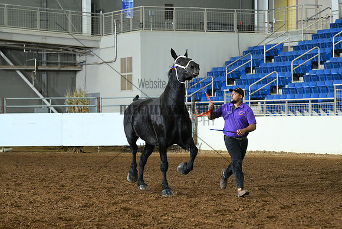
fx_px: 1264
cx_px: 171
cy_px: 114
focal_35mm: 133
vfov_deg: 10.3
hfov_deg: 15.4
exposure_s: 1/211
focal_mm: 89
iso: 3200
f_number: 4
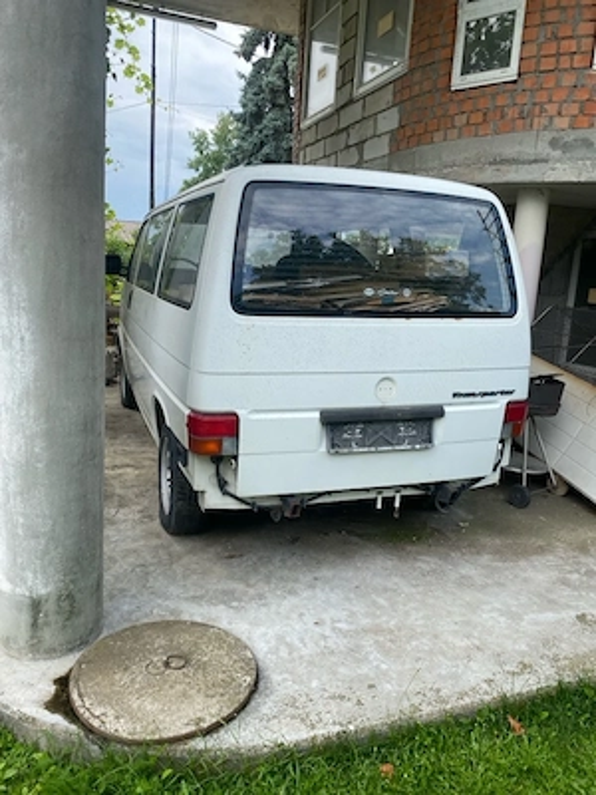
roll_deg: -6.4
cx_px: 298
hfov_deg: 53.1
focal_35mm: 26
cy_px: 398
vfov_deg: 67.3
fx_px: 597
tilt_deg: -8.8
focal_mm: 4.25
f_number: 1.8
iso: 32
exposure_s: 1/752
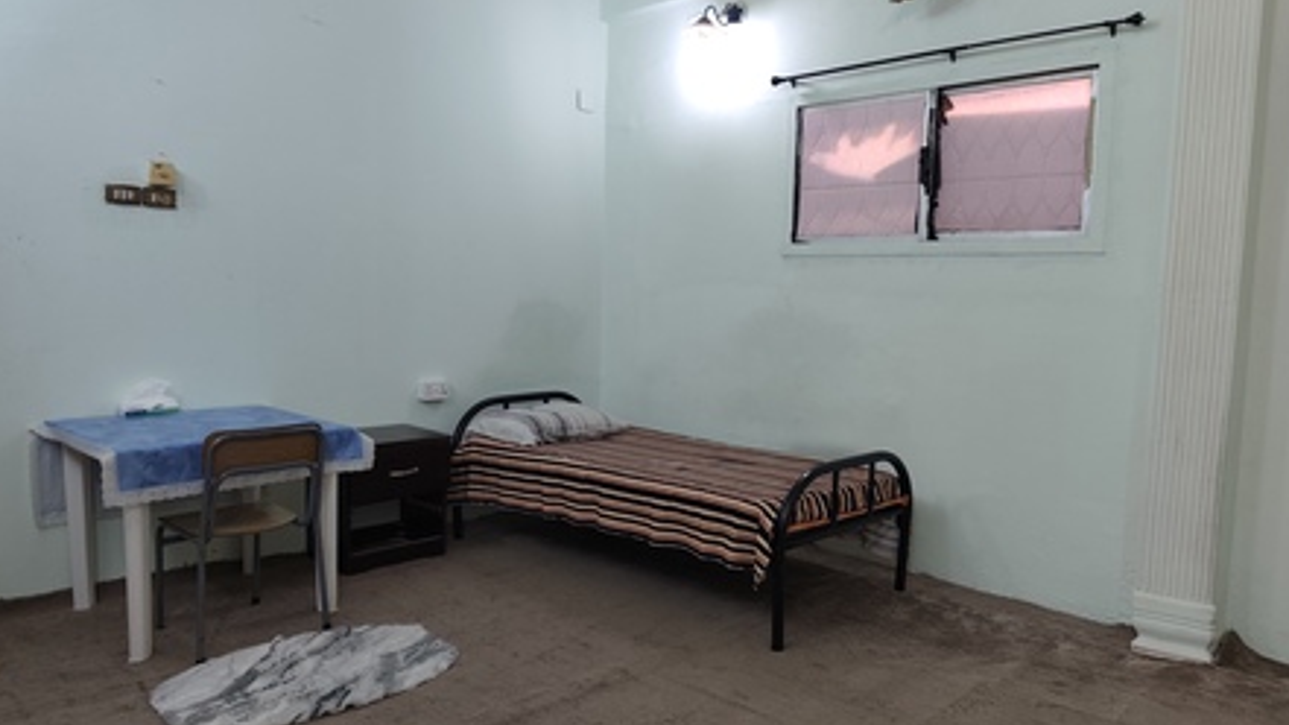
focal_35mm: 26
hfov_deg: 71.9
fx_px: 889
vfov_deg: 44.4
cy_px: 387
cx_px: 647
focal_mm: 6.19
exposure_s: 1/60
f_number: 1.65
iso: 640
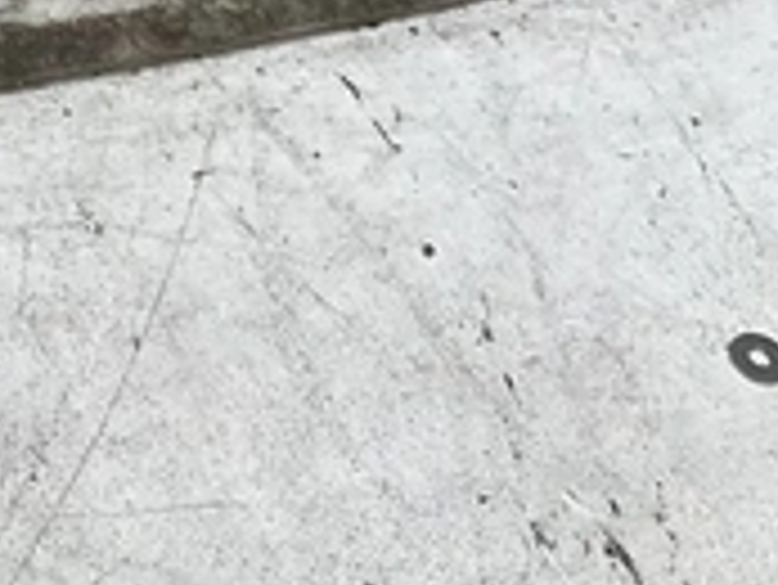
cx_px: -360
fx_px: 2834
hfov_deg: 14.6
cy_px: -515
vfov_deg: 10.9
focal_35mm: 126
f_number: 1.8
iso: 32
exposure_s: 1/120
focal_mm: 3
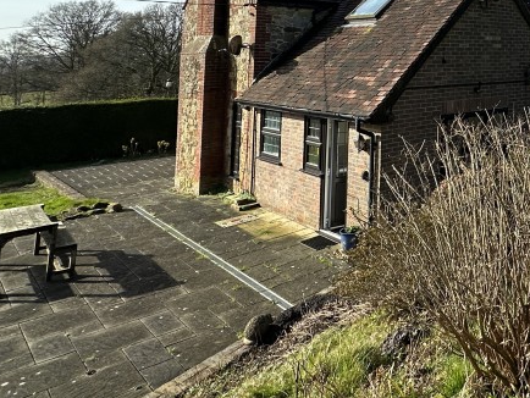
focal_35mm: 33
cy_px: 12
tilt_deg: +4.0
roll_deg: +0.4
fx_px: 506
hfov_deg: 46.5
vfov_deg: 38.7
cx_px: 528
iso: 40
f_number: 2.2
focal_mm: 2.22
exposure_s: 1/1366
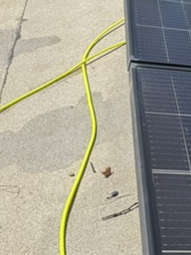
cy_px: -120
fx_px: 706
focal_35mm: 96
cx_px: 357
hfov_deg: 13.6
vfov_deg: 18.3
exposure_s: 1/2174
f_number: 1.78
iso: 80
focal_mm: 6.76
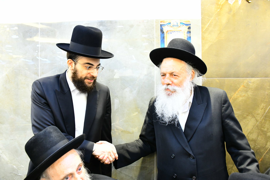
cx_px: 135
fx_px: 240
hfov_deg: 58.7
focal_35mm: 32
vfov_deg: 41.1
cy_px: 90
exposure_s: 1/125
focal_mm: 32
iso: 4000
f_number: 5.6
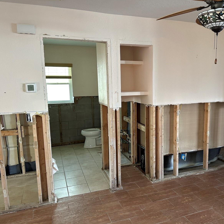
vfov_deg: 55.6
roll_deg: +0.0
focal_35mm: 29
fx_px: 212
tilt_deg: -8.6
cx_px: 132
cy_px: 113
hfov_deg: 55.3
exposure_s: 1/60
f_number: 1.78
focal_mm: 6.86
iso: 250
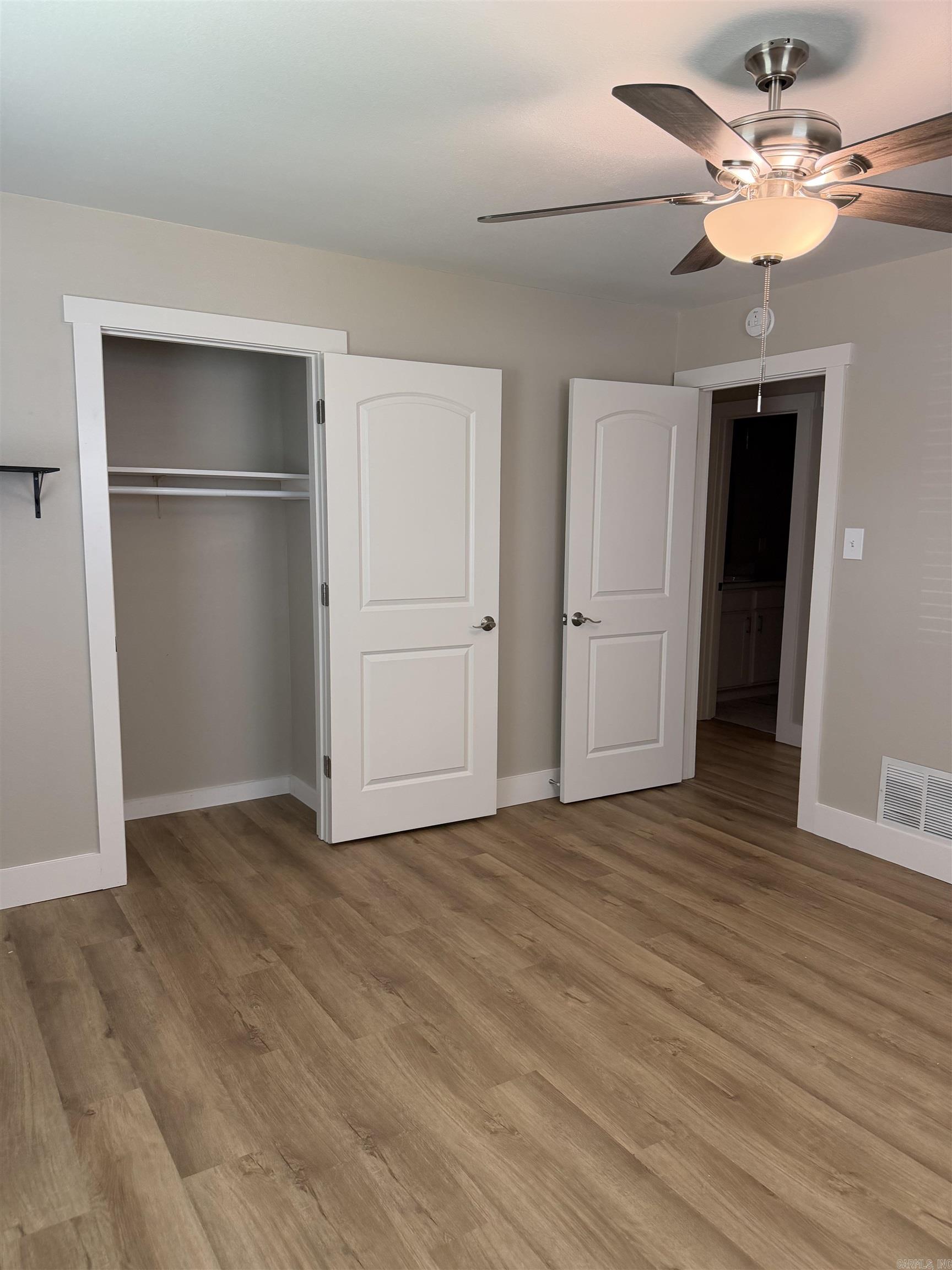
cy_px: 635
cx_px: 476
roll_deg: -1.0
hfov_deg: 56.8
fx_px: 880
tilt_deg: -8.5
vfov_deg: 71.6
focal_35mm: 24
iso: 200
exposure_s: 1/71
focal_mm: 6.76
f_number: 1.78
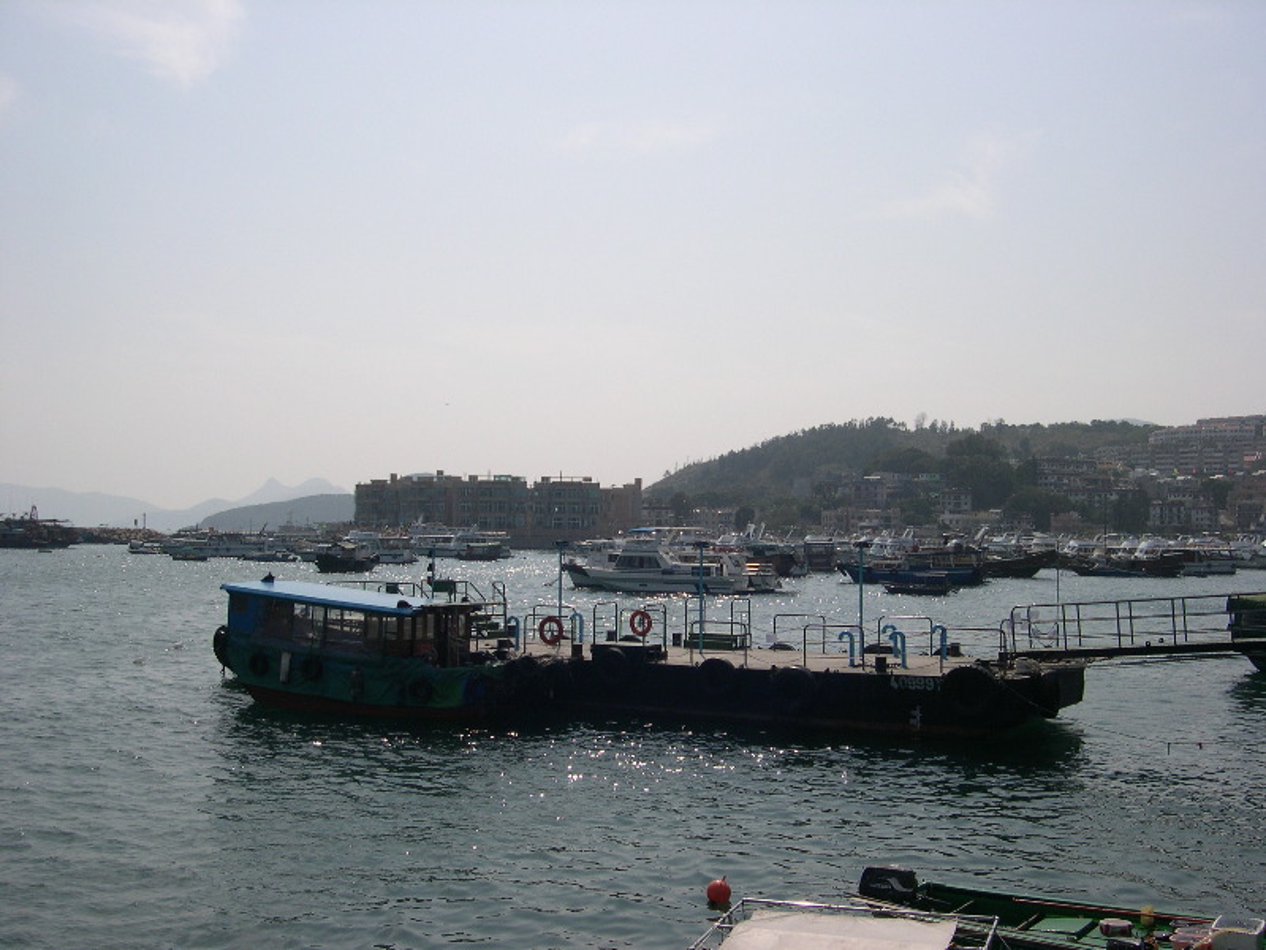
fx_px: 1390
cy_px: 475
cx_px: 633
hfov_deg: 49.0
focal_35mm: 38
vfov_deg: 37.7
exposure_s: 1/613
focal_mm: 8
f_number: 7.6
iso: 100
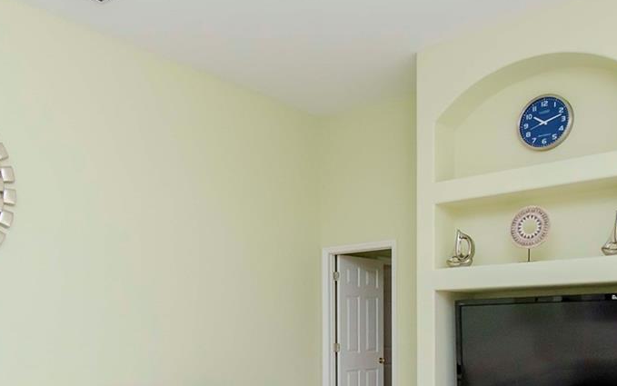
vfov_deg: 33.5
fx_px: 606
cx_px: 294
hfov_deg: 54.0
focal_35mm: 36
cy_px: 348
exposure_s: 1/160
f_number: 9
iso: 800
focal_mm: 10
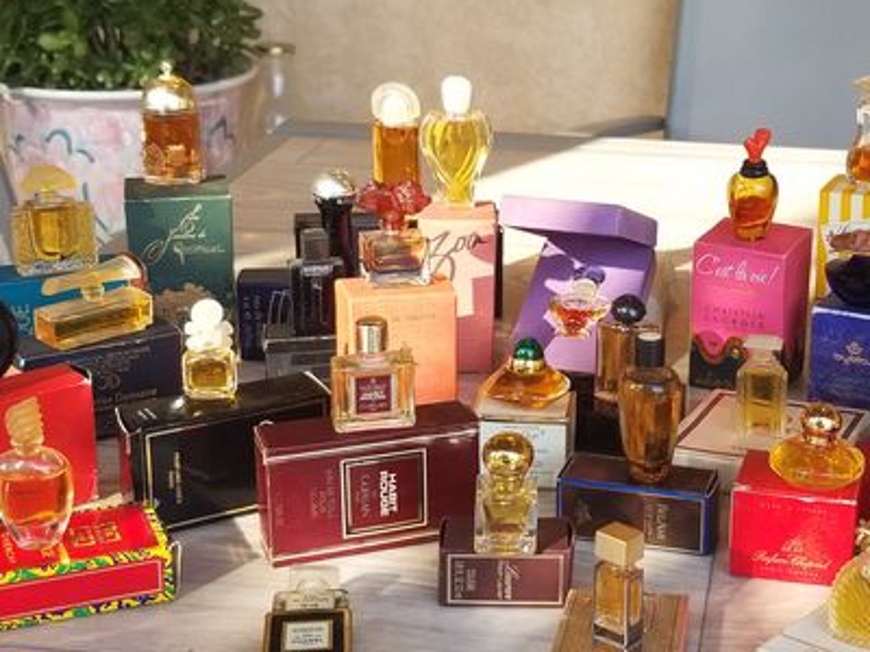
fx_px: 1634
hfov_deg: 29.4
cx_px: 635
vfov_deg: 22.6
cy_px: 319
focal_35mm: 65
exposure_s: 1/188
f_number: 1.7
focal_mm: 4.25
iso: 50
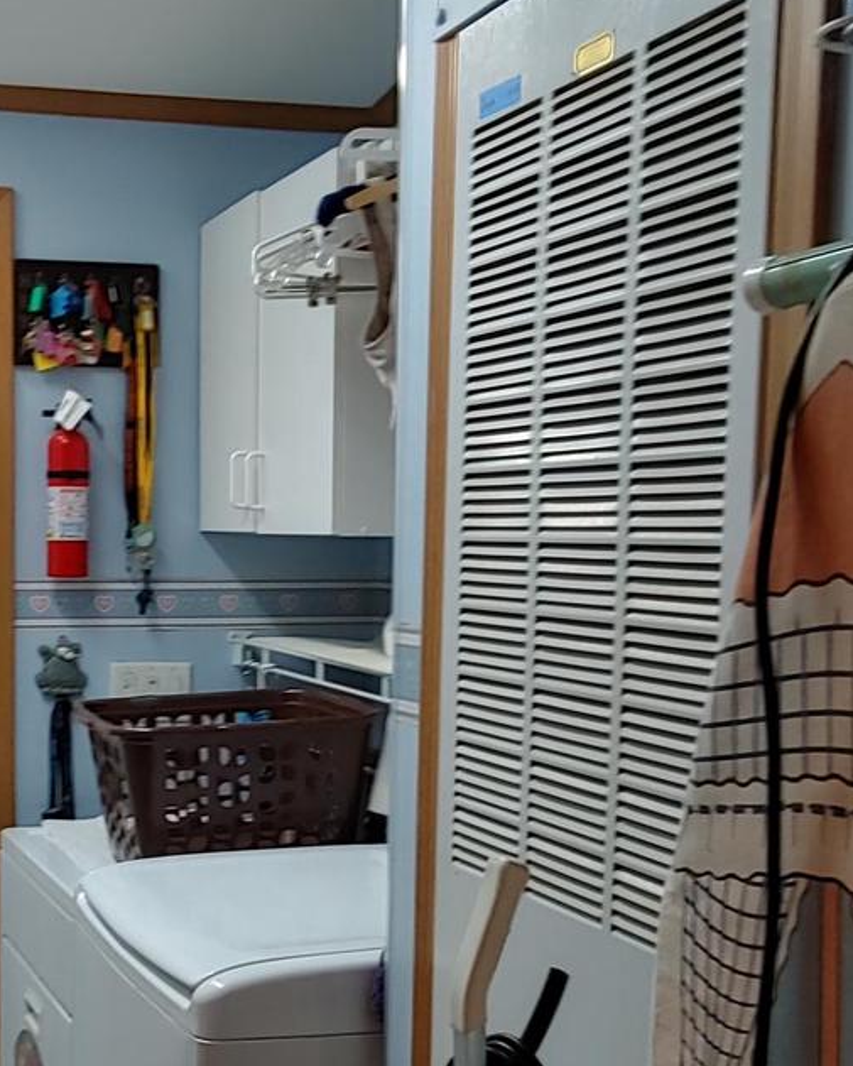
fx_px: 1546
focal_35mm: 49
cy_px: 711
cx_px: 130
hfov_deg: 29.9
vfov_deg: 37.6
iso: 200
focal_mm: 2.18
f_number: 1.9
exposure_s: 1/30
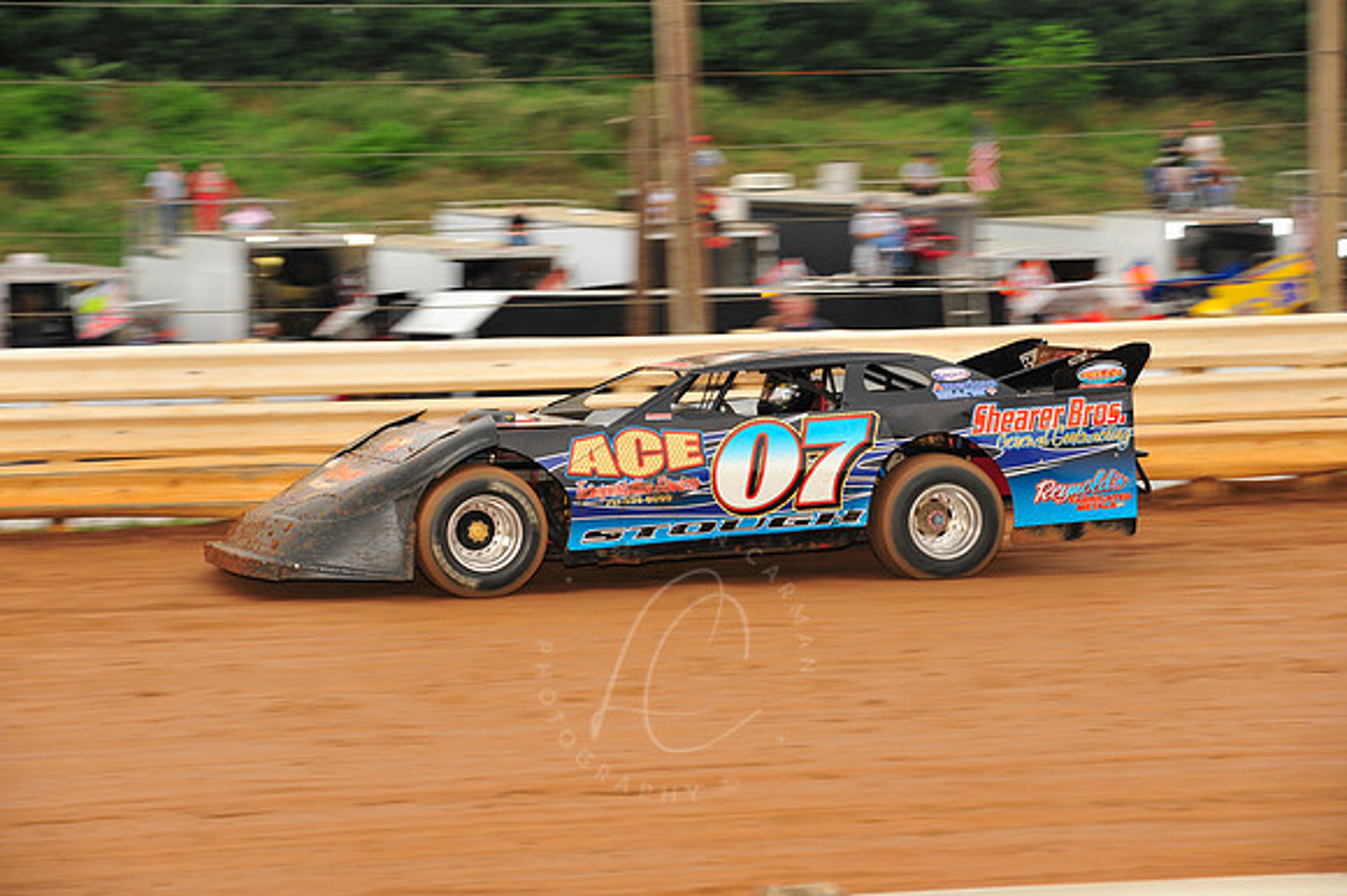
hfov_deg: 15.2
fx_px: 5048
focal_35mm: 135
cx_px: 674
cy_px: 448
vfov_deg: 10.1
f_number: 7.1
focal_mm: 135
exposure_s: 1/320
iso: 800
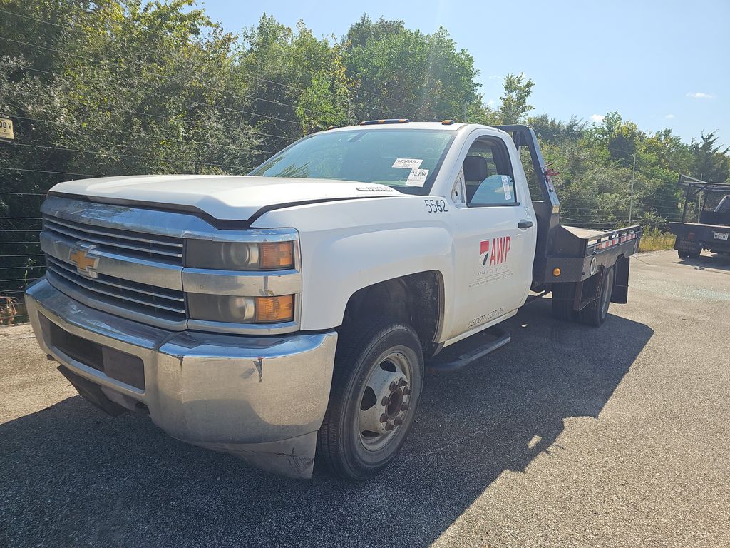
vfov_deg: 58.9
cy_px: 274
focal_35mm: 23
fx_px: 485
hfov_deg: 73.9
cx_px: 365
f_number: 1.7
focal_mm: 6.3
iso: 50
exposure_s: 1/605
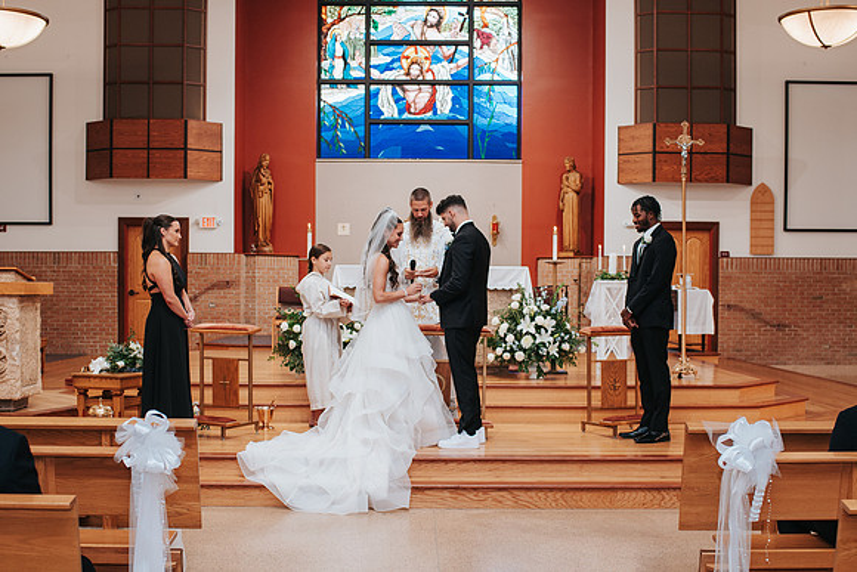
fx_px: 1132
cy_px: 332
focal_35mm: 48
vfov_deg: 28.3
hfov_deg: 41.4
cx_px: 414
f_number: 2.8
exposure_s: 1/125
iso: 500
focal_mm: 35
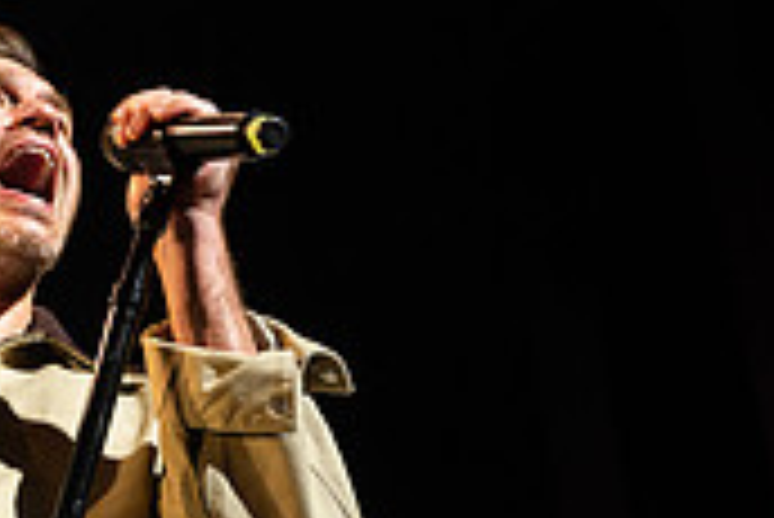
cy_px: 319
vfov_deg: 9.2
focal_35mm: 149
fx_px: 3206
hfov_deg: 13.5
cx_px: -86
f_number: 4
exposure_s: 1/320
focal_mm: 42
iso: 5000
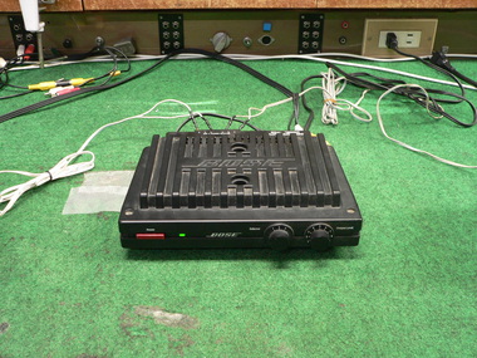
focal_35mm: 41
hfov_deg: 45.8
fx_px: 565
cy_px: 179
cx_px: 238
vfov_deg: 35.1
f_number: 2.8
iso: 200
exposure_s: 1/8
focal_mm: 6.8
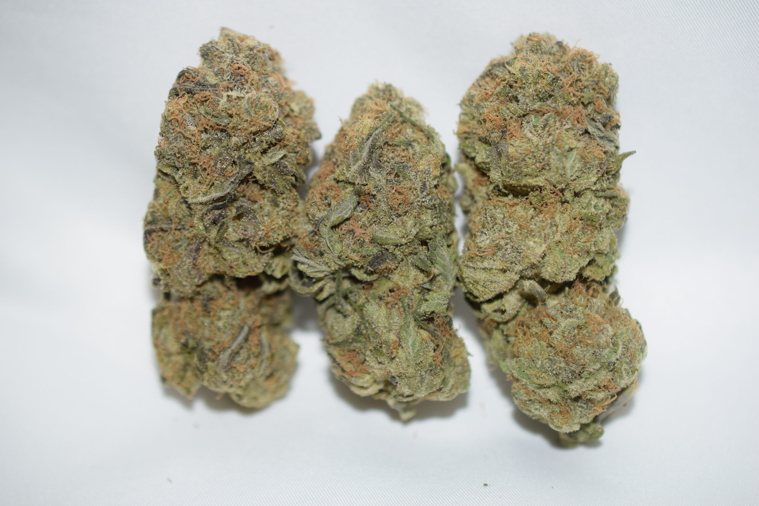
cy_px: 253
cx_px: 380
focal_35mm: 60
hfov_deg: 33.4
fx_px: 1265
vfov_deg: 22.6
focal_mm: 40
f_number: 3.2
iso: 100
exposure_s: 1/60
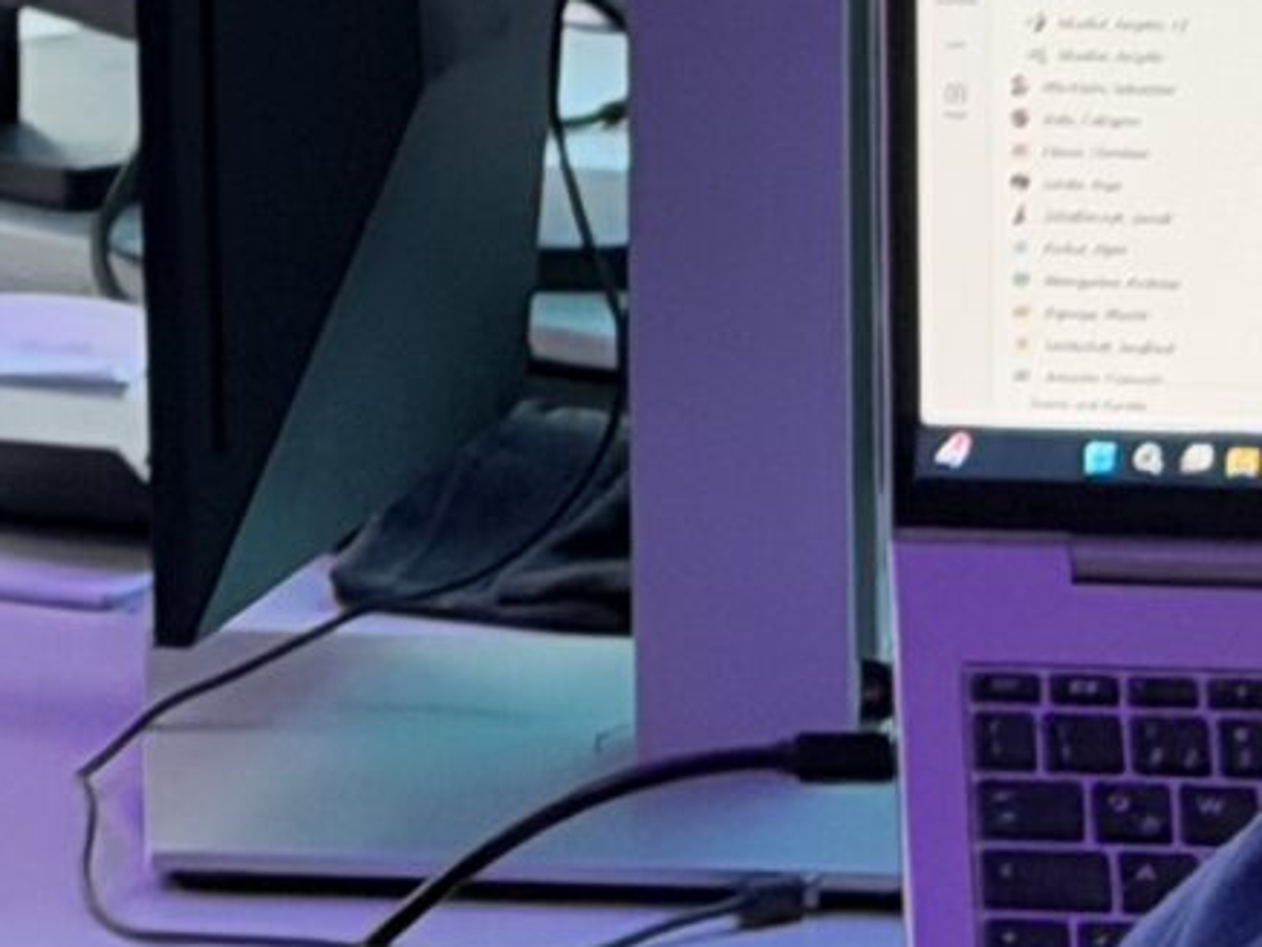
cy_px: -661
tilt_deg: -7.1
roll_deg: +1.6
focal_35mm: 281
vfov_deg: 5.2
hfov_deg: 6.7
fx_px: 10247
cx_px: -1603
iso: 160
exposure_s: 1/60
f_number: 1.78
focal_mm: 6.76
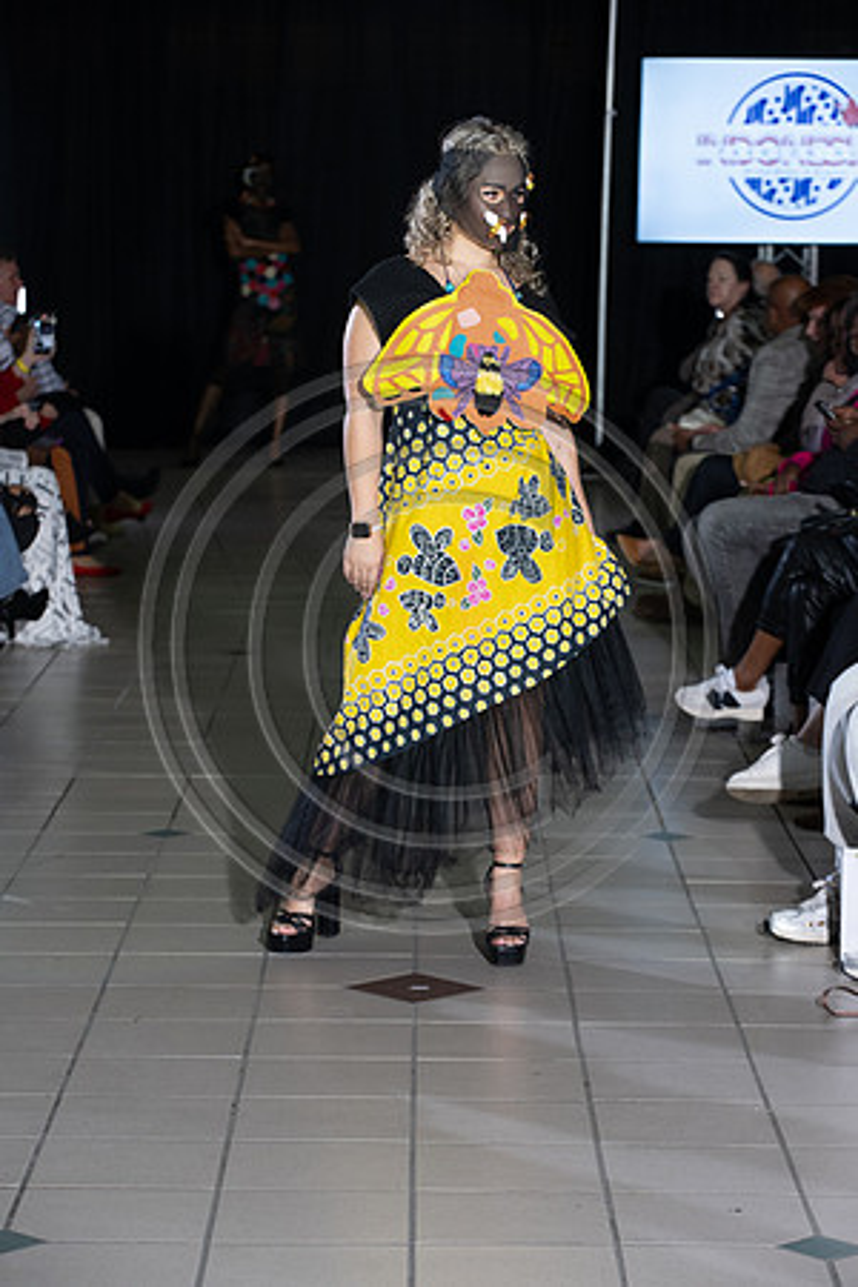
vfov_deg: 19.5
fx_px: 3753
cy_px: 644
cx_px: 429
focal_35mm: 105
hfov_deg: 13.0
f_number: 5.6
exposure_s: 1/160
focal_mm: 105
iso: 1250
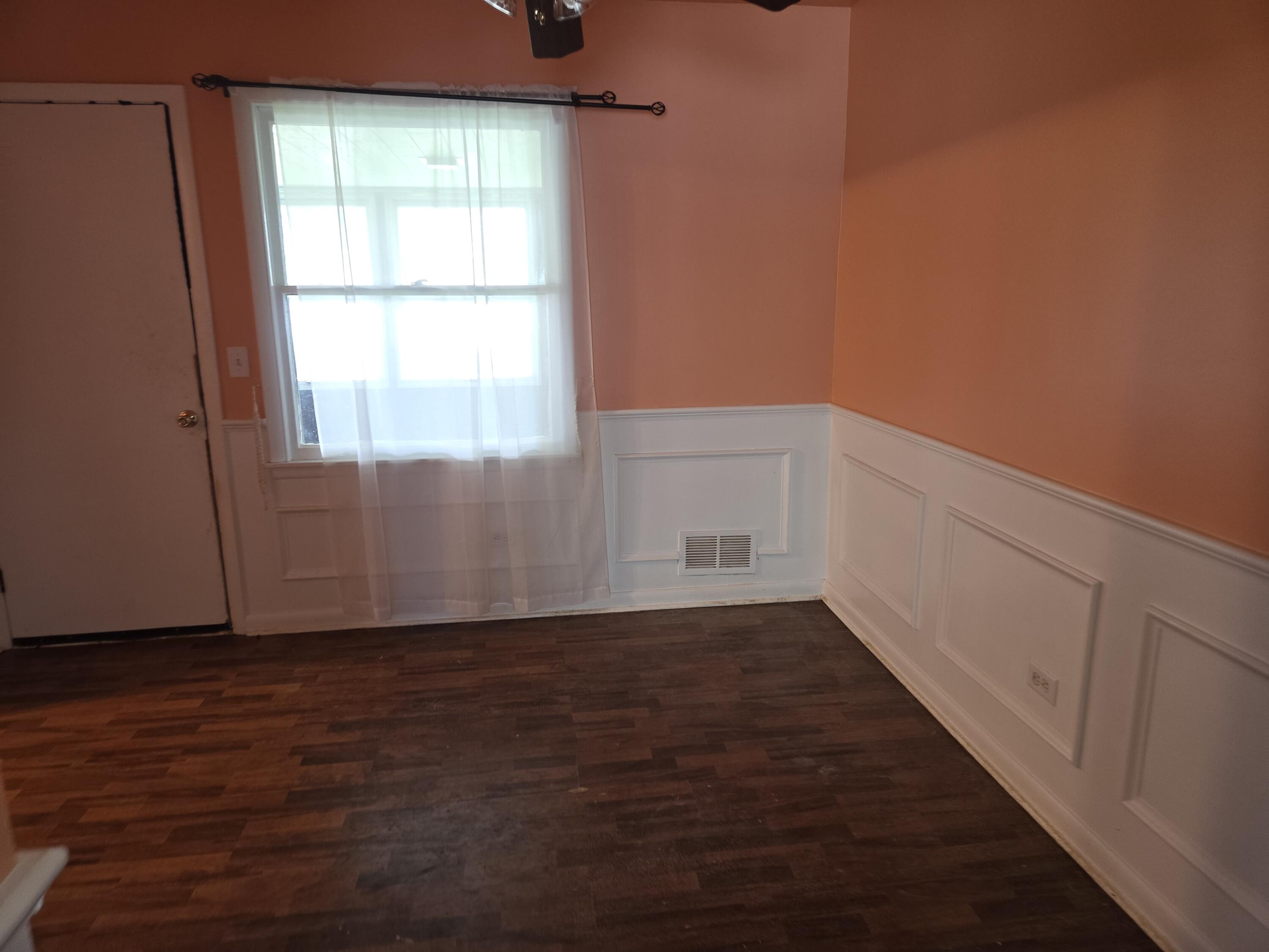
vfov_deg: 58.9
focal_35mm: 23
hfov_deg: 73.9
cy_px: 476
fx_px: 843
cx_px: 634
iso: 1000
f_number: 1.8
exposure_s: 1/15
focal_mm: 5.4
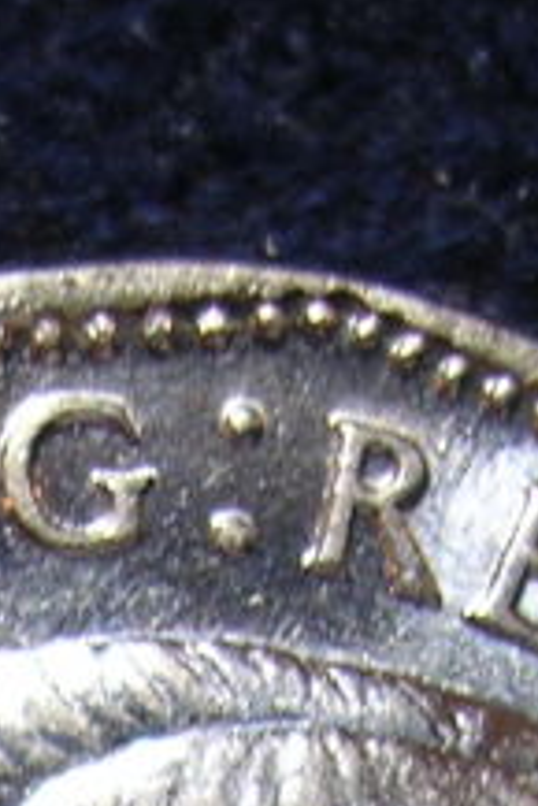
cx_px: -74
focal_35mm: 182
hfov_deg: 7.5
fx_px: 4073
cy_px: 1385
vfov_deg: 10.7
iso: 100
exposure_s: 1/8.8
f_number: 2.8
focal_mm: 5.8
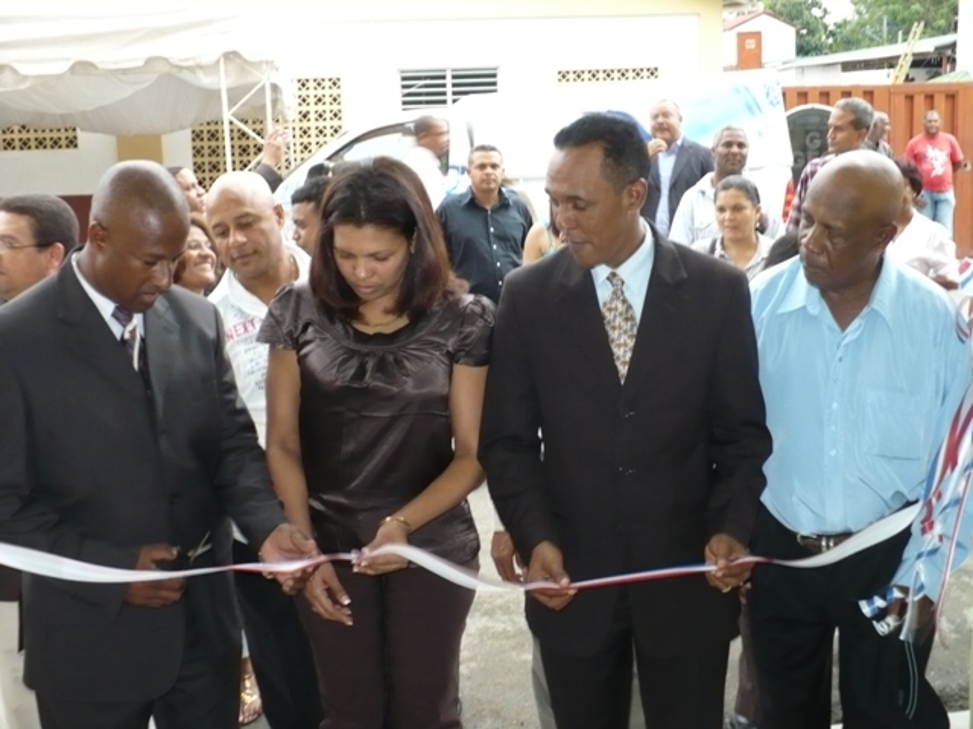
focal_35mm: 48
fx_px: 1349
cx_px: 486
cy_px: 364
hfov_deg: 39.7
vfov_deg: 30.3
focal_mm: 7.9
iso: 250
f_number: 3
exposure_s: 1/30
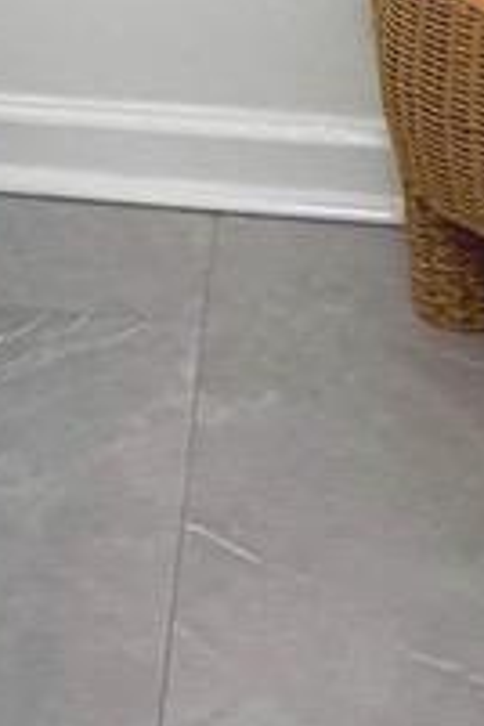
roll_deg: +2.2
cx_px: -282
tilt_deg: +0.8
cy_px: -795
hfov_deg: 11.7
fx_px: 2238
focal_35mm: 111
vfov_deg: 14.6
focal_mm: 2.22
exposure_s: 1/120
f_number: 2.2
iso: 160
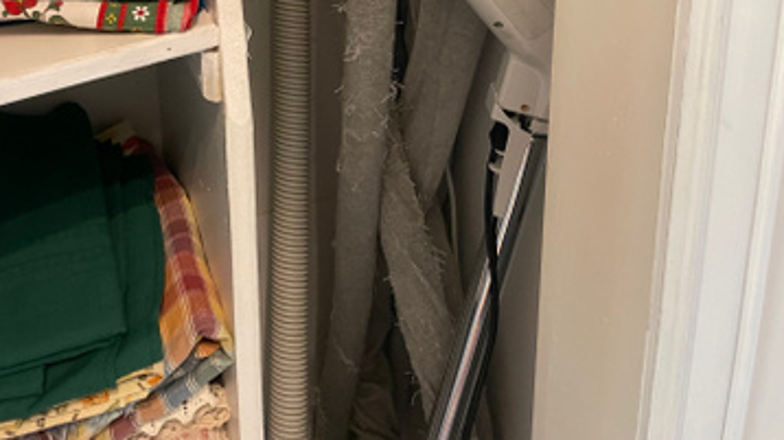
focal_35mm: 38
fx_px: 790
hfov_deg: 52.8
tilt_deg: -13.5
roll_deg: -0.1
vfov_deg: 28.1
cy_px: -55
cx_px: 392
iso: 500
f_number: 1.6
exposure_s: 1/60
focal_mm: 4.2
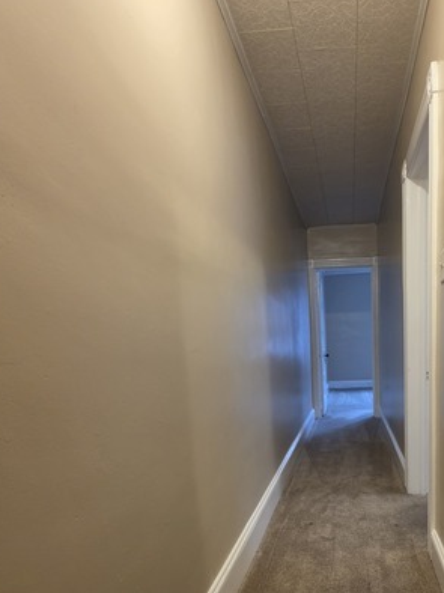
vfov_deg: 73.3
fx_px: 377
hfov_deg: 59.2
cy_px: 412
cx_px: 306
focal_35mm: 22
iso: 250
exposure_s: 1/60
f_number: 1.9
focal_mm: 2.2
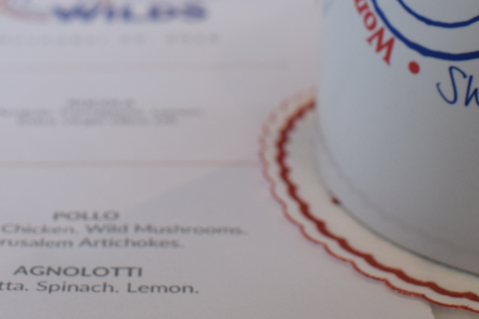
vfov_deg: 15.9
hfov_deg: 24.4
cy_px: -50
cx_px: 186
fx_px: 1104
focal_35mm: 83
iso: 400
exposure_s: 1/160
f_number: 6.3
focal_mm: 20
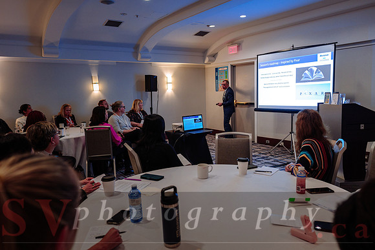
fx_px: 281
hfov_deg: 67.4
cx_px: 188
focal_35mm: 27
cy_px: 125
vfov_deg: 48.0
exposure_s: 1/80
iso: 1000
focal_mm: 27
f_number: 3.5
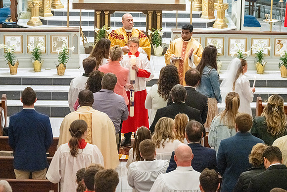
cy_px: 96
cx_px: 144
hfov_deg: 15.8
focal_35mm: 130
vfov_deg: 10.6
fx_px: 1037
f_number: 8
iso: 5000
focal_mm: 130
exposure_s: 1/60
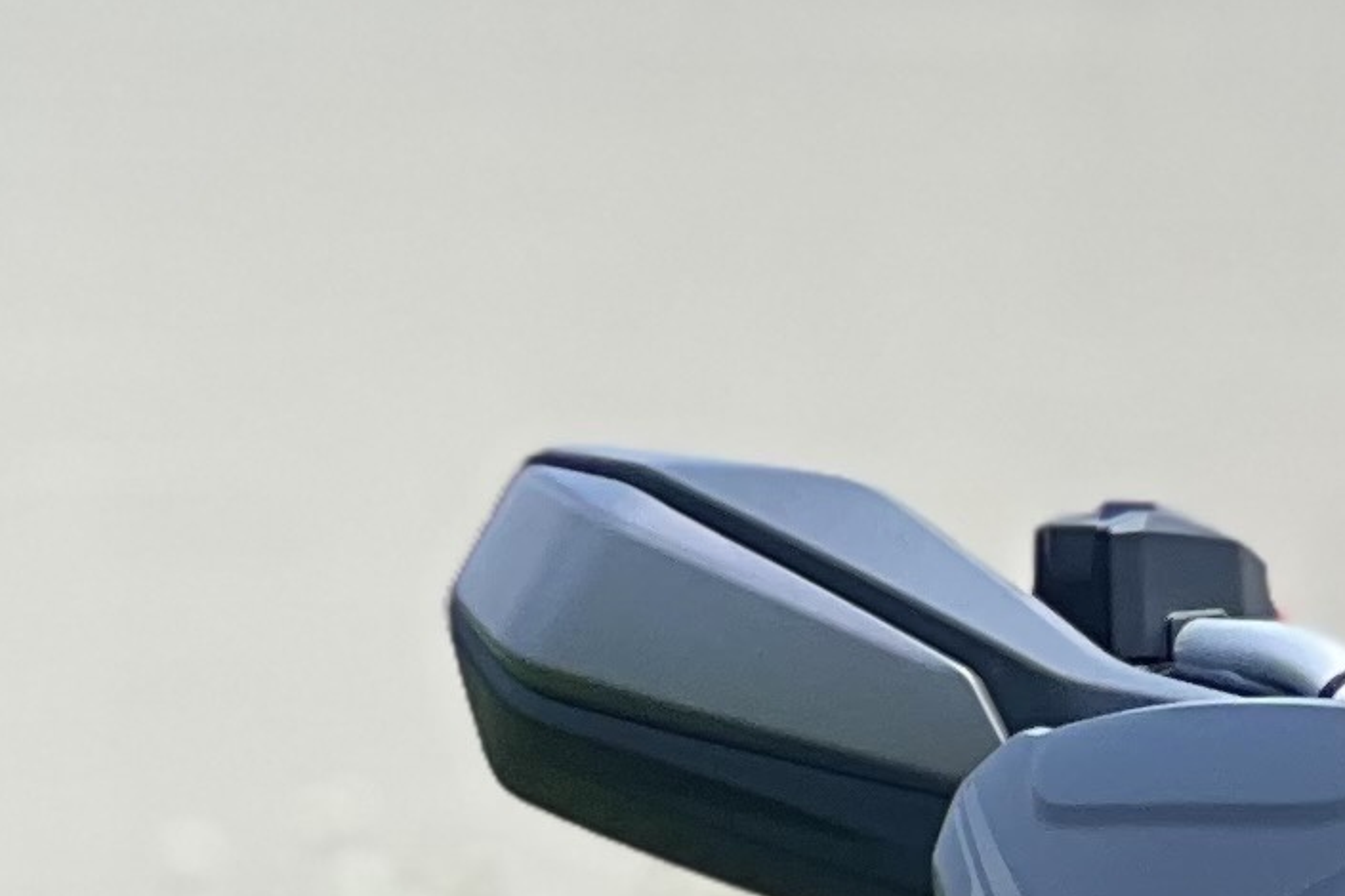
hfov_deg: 4.5
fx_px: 17110
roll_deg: +0.2
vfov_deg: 3.0
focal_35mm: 458
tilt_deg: -5.7
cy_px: 2324
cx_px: 2312
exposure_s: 1/131
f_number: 2.8
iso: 20
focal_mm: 9
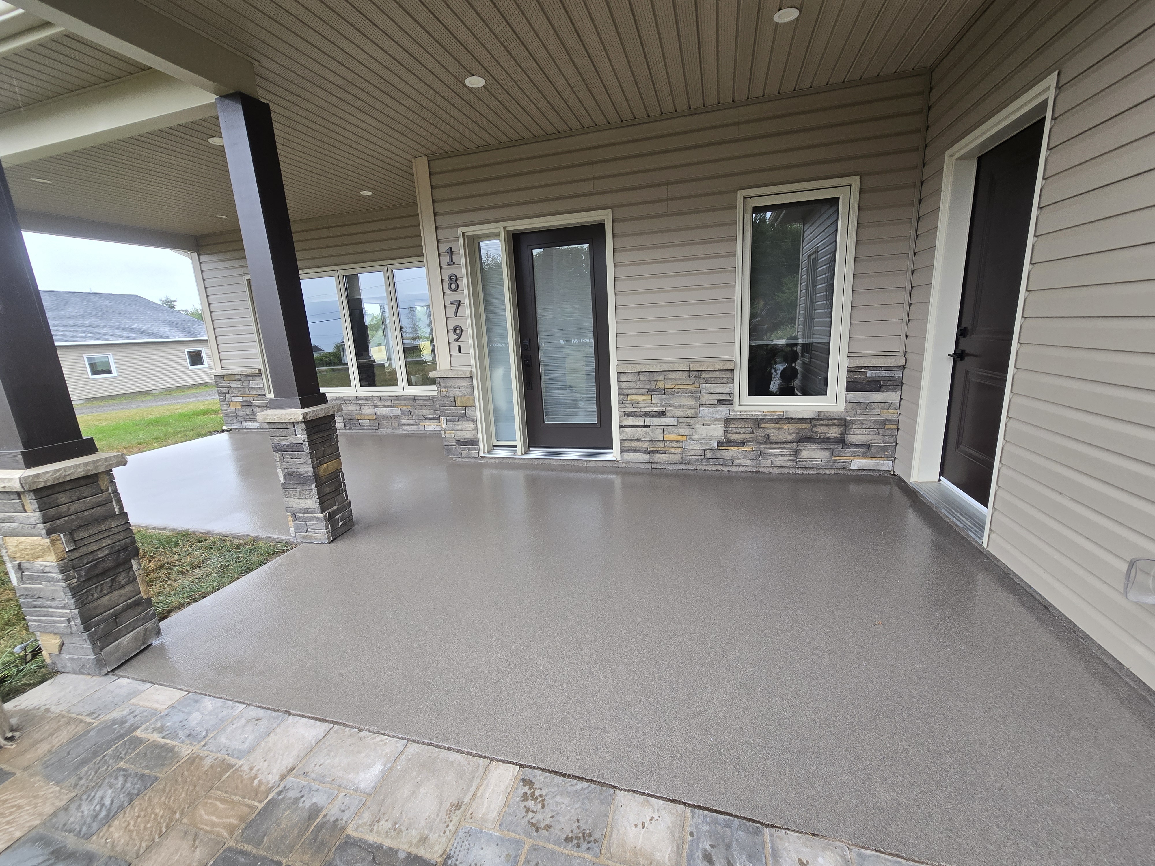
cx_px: 578
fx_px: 434
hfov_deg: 106.2
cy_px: 433
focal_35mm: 13
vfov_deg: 89.9
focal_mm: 2.2
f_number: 2.2
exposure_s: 1/142
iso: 50
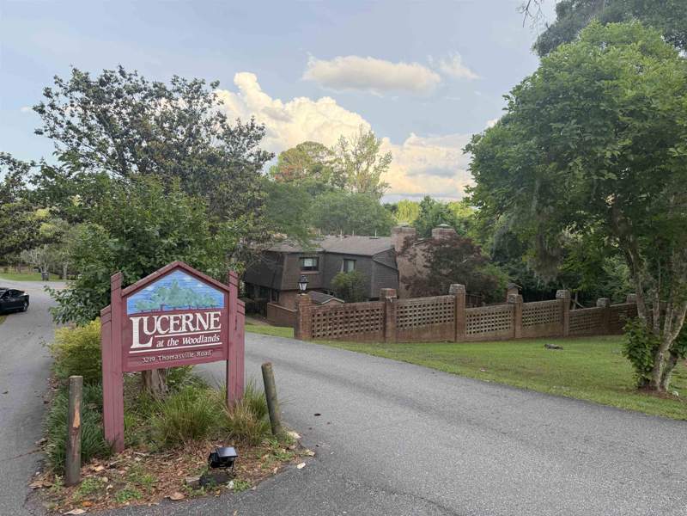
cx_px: 344
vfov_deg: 56.8
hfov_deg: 71.6
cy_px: 258
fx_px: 476
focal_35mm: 24
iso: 100
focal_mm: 6.76
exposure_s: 1/593
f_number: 1.78
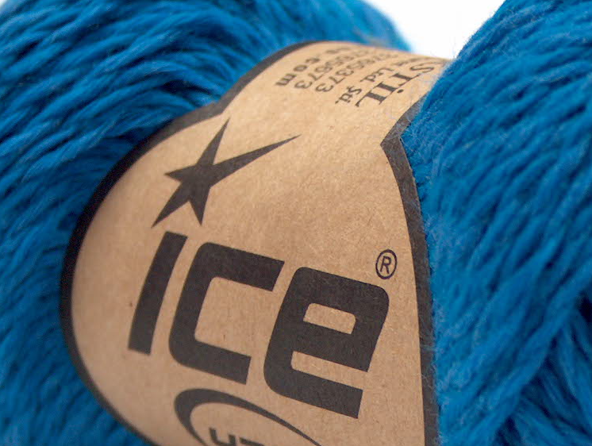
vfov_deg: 10.2
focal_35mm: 146
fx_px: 2501
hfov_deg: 13.5
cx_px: 443
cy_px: 310
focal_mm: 17.25
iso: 100
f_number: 2.9
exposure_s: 1/3.6
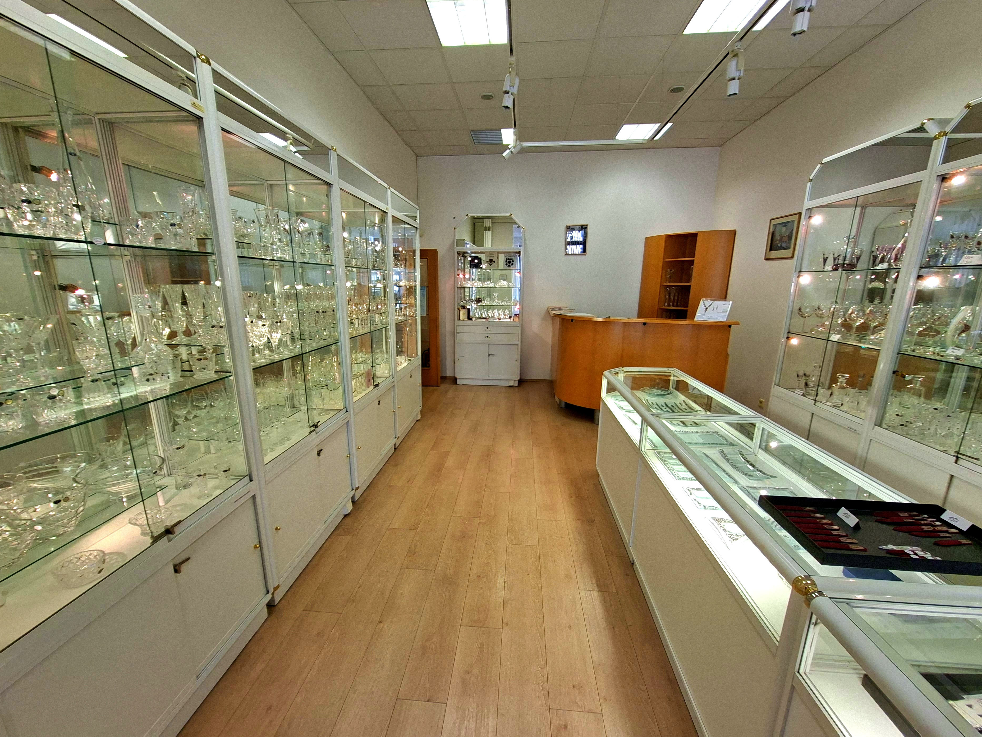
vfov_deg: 85.6
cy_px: 391
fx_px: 397
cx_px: 481
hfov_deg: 102.0
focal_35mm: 14
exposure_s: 1/40
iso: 40
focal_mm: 1.74
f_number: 2.2
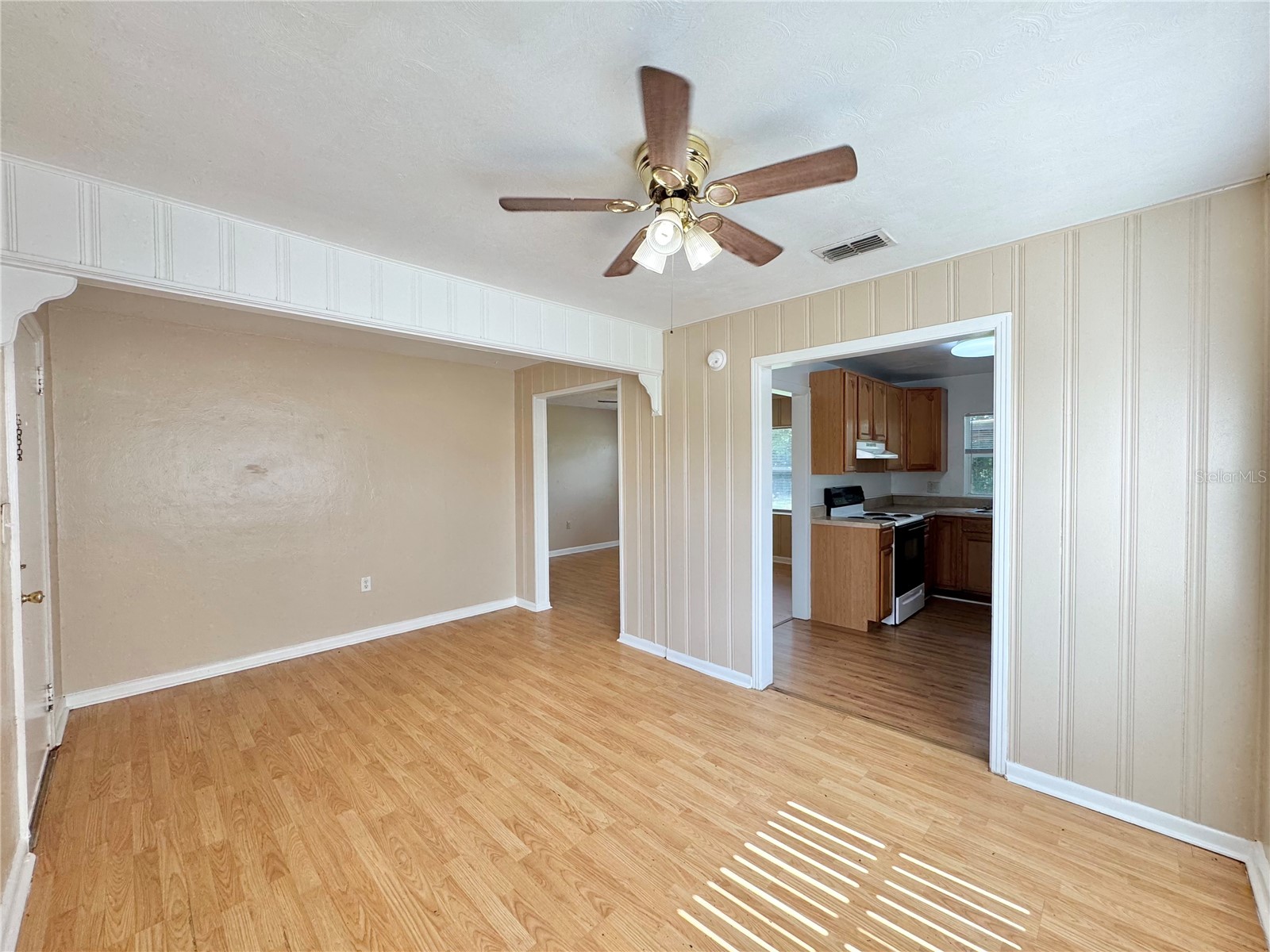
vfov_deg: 85.7
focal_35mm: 14
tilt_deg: -1.5
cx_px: 635
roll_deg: +0.6
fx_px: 514
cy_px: 476
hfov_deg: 102.1
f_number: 2.2
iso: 50
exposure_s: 1/120
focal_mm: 2.22
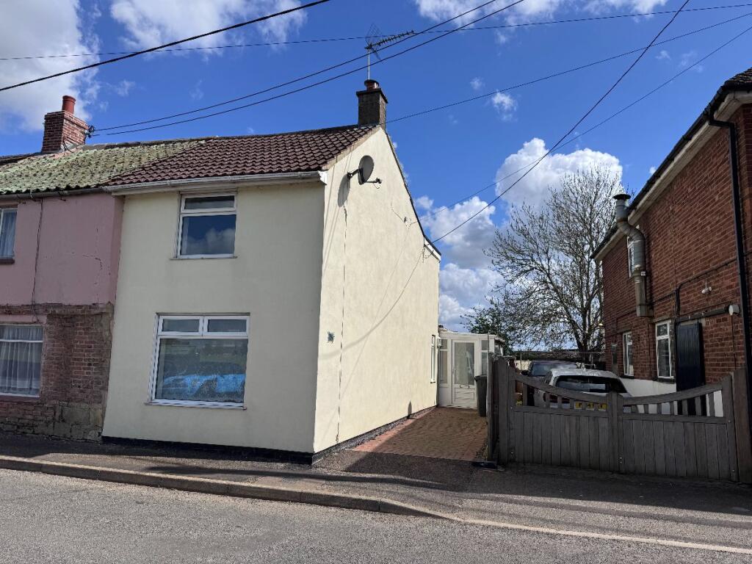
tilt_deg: +7.7
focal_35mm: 24
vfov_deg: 56.8
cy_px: 282
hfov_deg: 71.6
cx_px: 376
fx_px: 521
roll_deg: -1.1
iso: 80
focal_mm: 6.76
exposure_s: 1/9009
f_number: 1.78
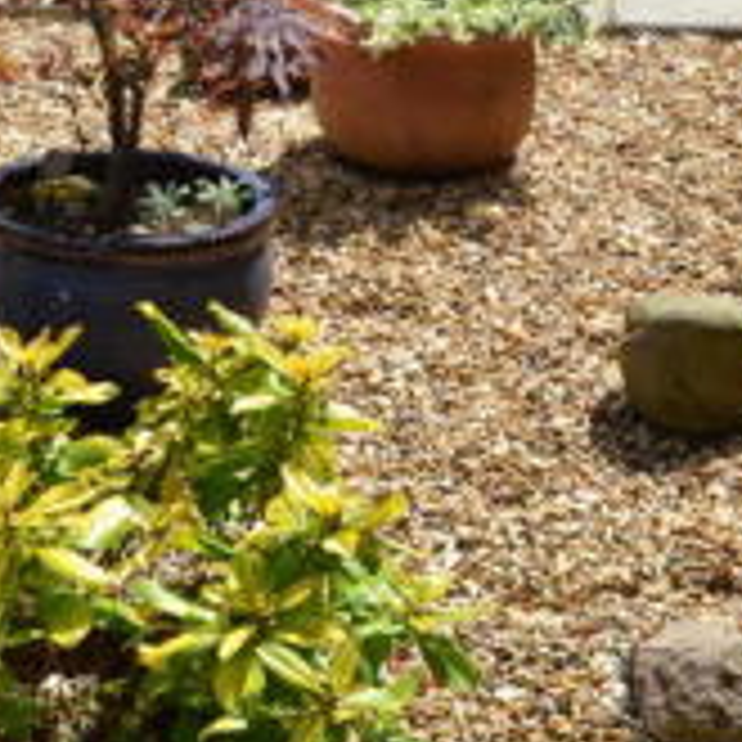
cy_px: 128
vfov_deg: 18.9
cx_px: 52
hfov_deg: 18.7
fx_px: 2207
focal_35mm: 91
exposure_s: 1/250
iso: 100
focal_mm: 18
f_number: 8
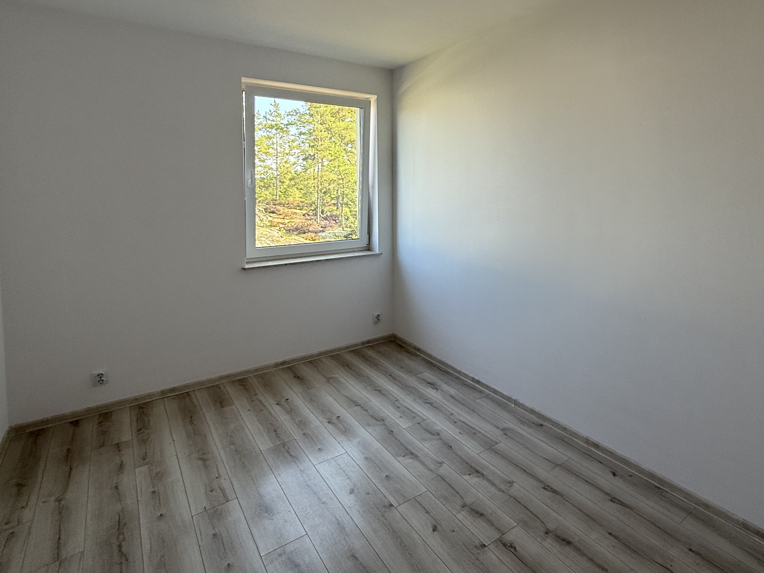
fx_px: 441
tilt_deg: -3.5
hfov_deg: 81.2
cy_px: 211
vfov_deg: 64.9
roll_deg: -0.1
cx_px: 442
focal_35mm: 20
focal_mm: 2.22
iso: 64
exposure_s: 1/114
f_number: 2.2
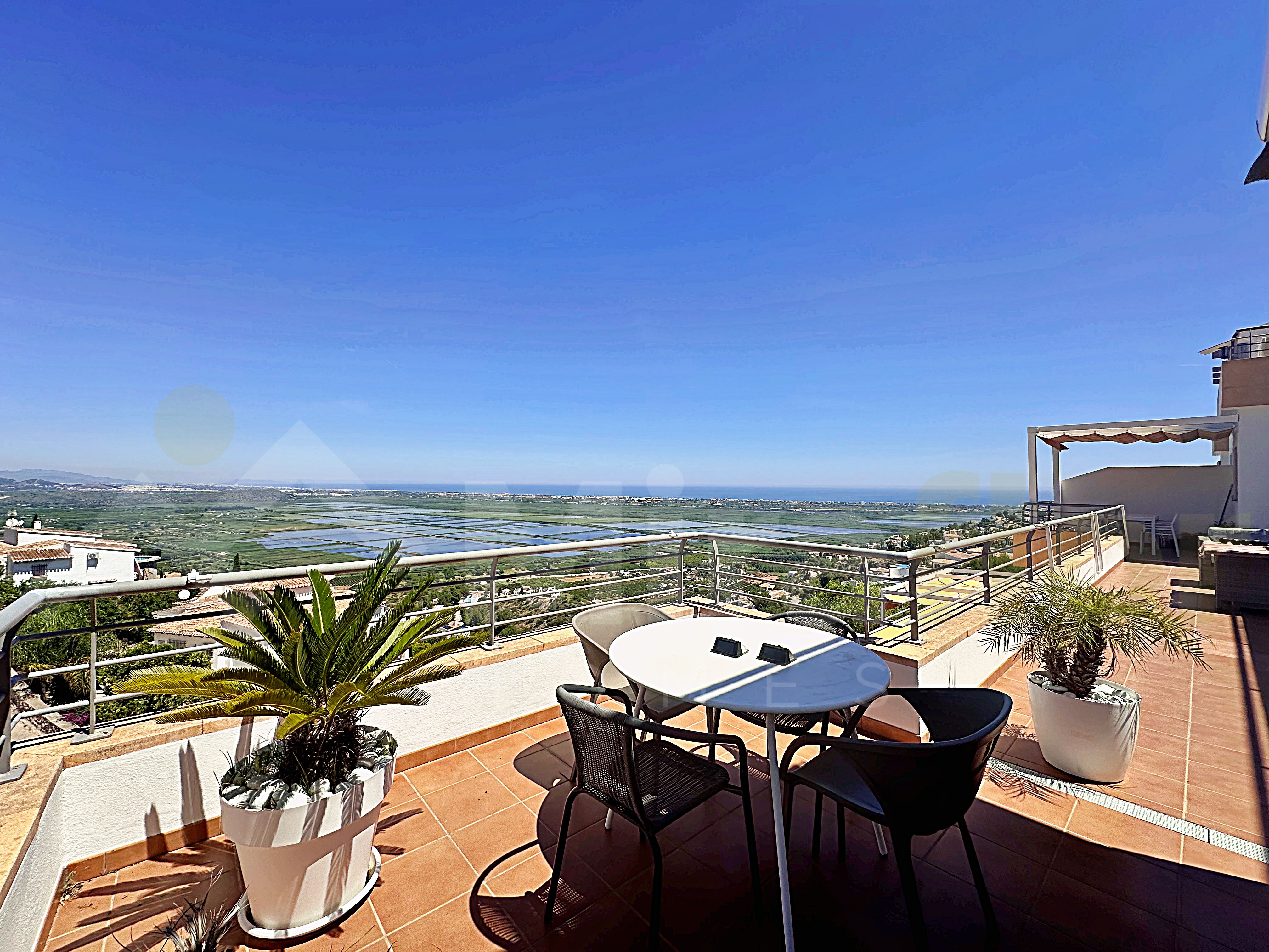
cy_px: 476
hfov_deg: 102.1
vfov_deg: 85.7
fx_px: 513
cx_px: 634
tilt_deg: +0.9
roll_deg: -0.6
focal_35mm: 14
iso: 40
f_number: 2.2
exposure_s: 1/2959
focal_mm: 2.22
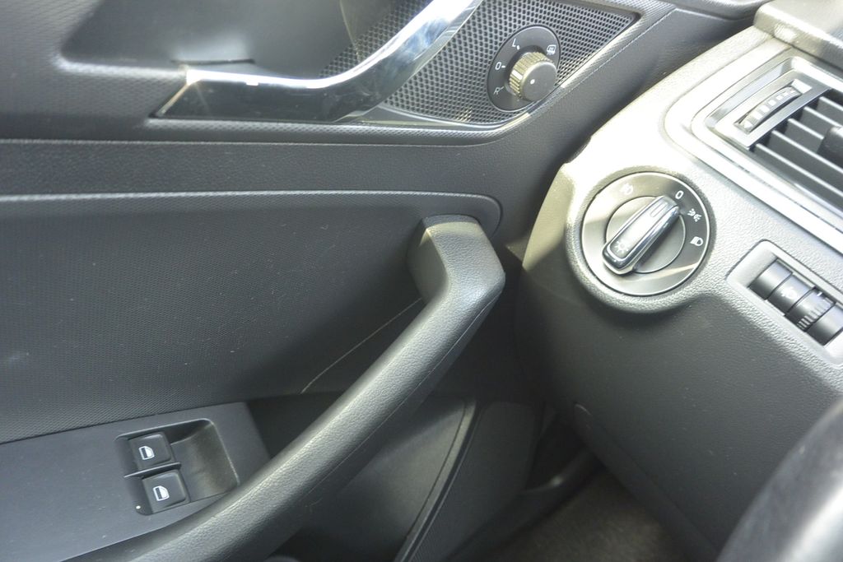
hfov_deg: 67.4
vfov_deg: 47.9
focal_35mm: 27
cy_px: 281
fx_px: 632
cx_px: 422
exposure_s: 1/60
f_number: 3.5
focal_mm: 10
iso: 450
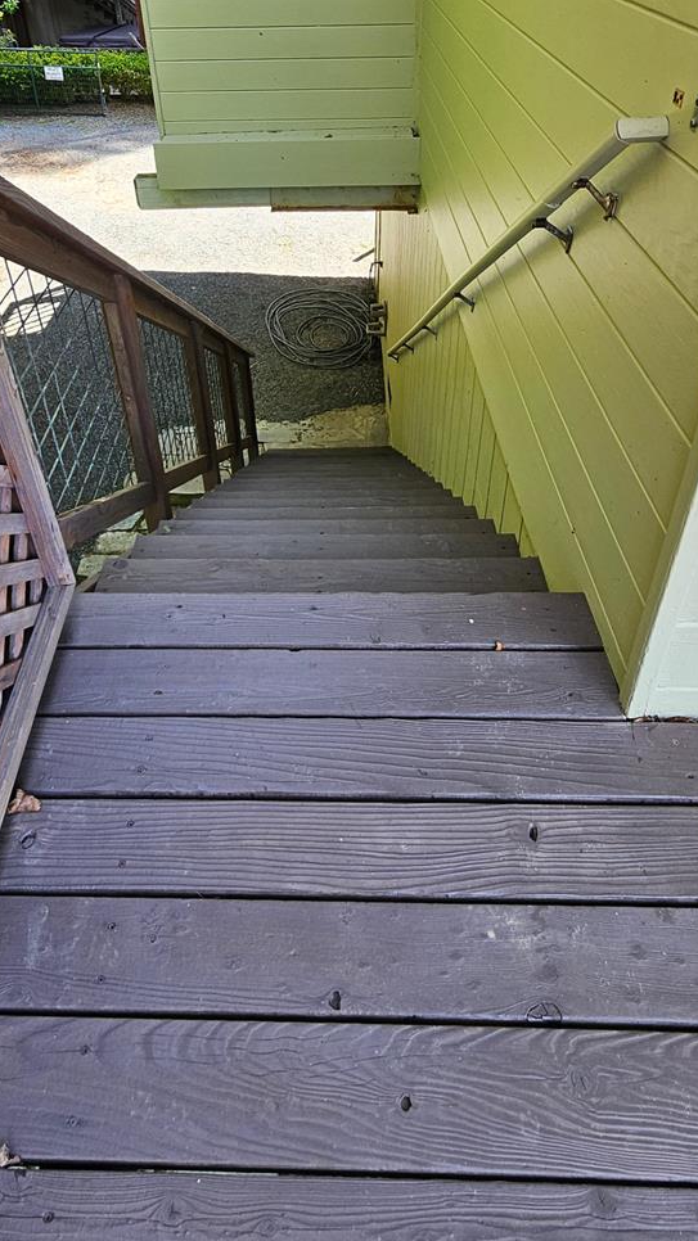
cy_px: 365
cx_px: 303
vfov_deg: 77.2
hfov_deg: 51.3
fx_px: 724
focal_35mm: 22
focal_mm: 1.74
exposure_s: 1/77.4
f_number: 2.2
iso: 40
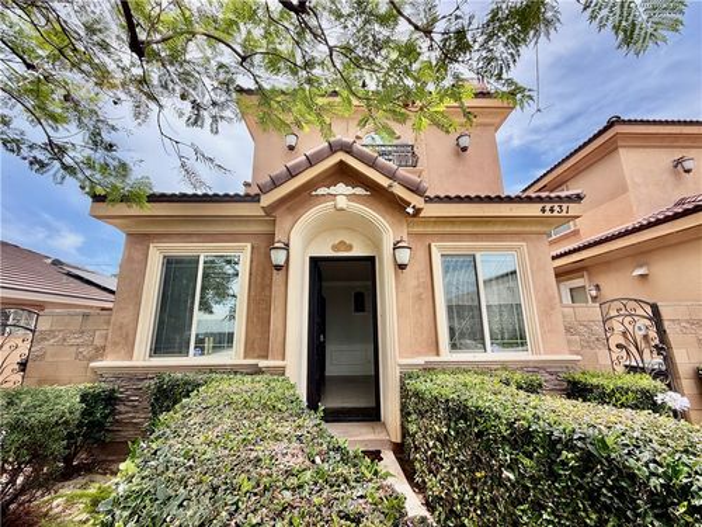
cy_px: 264
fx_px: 284
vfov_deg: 85.7
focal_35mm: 14
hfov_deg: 102.1
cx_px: 351
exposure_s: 1/686
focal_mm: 2.22
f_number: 2.2
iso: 40
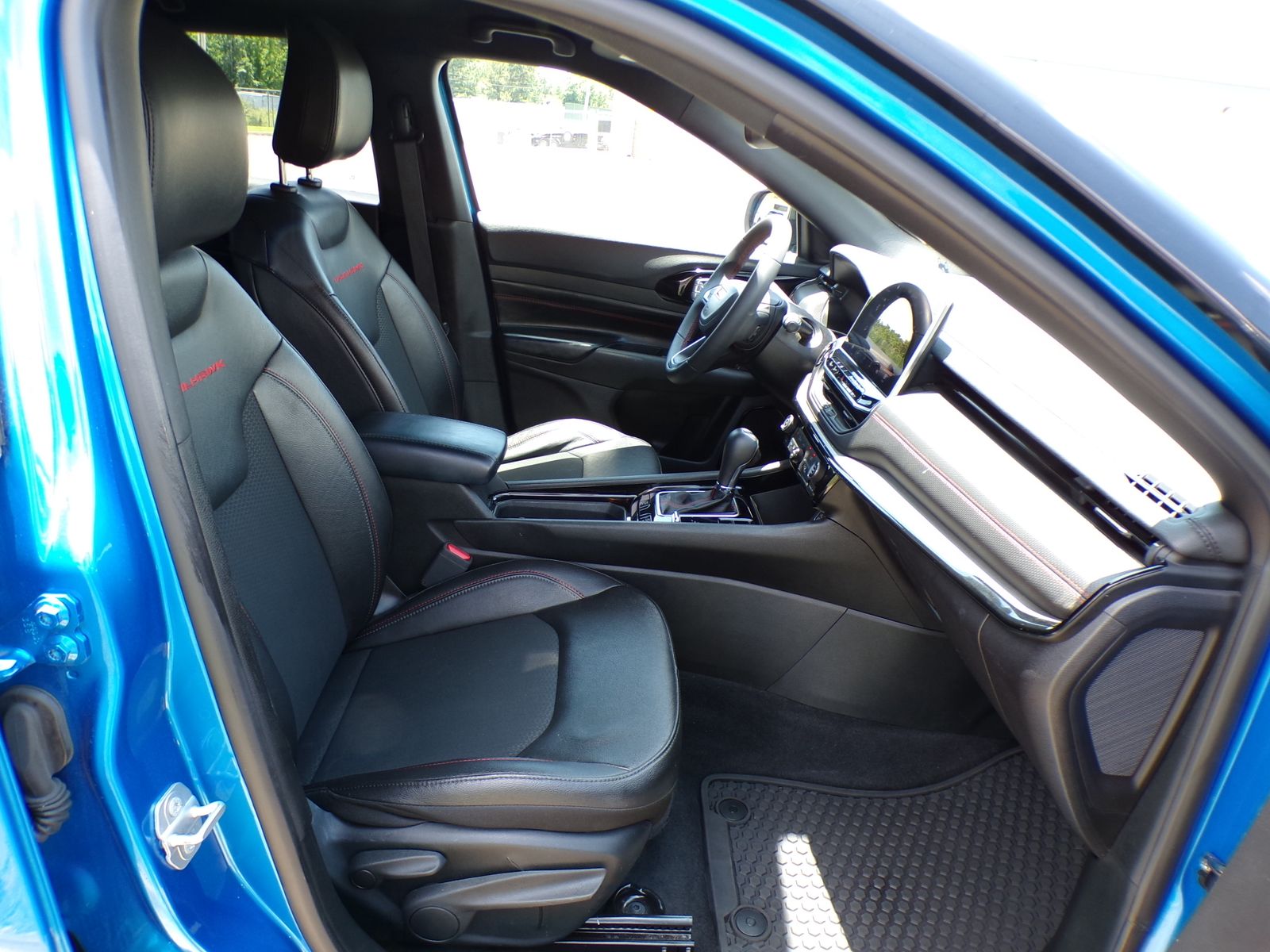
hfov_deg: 71.6
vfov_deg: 56.8
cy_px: 476
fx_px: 881
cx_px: 635
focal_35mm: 24
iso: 100
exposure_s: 1/75
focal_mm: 4.3
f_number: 3
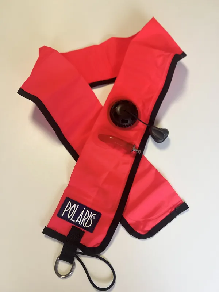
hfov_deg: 53.1
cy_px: 146
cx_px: 110
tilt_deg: -69.2
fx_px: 219
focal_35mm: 26
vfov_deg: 67.3
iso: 100
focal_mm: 5.7
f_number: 1.5
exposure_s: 1/100
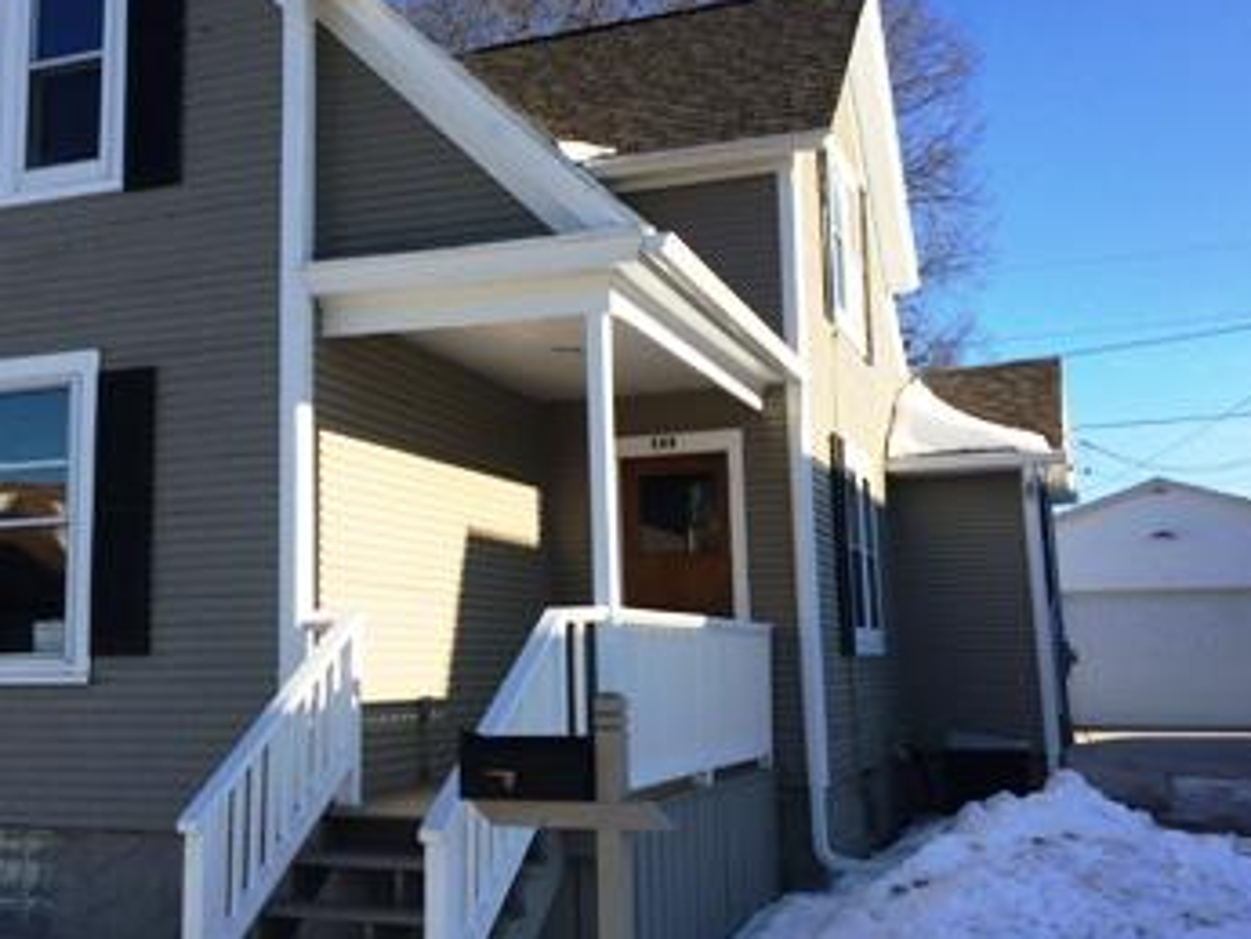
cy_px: 408
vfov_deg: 34.3
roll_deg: +1.2
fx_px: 1518
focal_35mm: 42
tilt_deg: +7.6
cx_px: 442
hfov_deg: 44.3
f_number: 2.2
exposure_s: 1/1580
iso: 32
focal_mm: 4.15
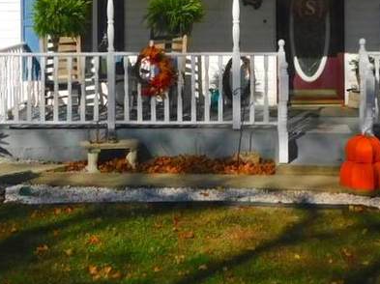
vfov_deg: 18.7
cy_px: -39
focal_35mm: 75
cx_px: 224
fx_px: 823
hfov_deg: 26.0
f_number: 6
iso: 125
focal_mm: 4
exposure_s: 1/800
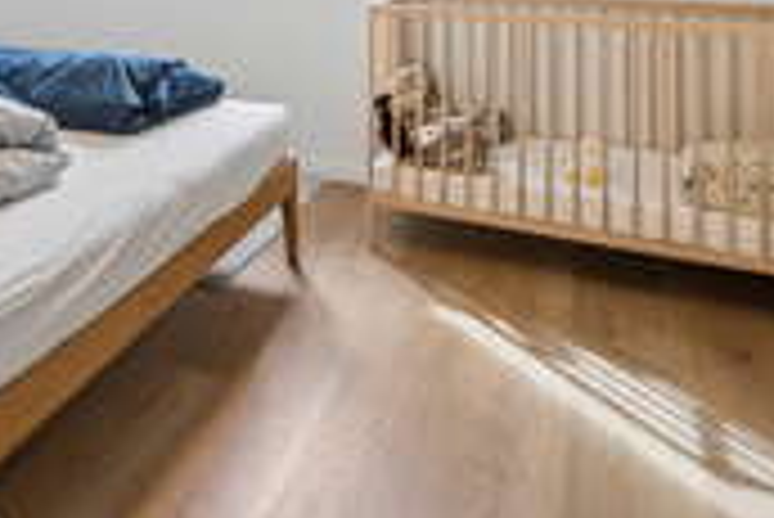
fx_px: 839
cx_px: 40
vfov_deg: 30.3
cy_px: -68
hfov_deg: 43.9
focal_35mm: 39
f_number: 6.3
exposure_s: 1/25
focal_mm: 16
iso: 200
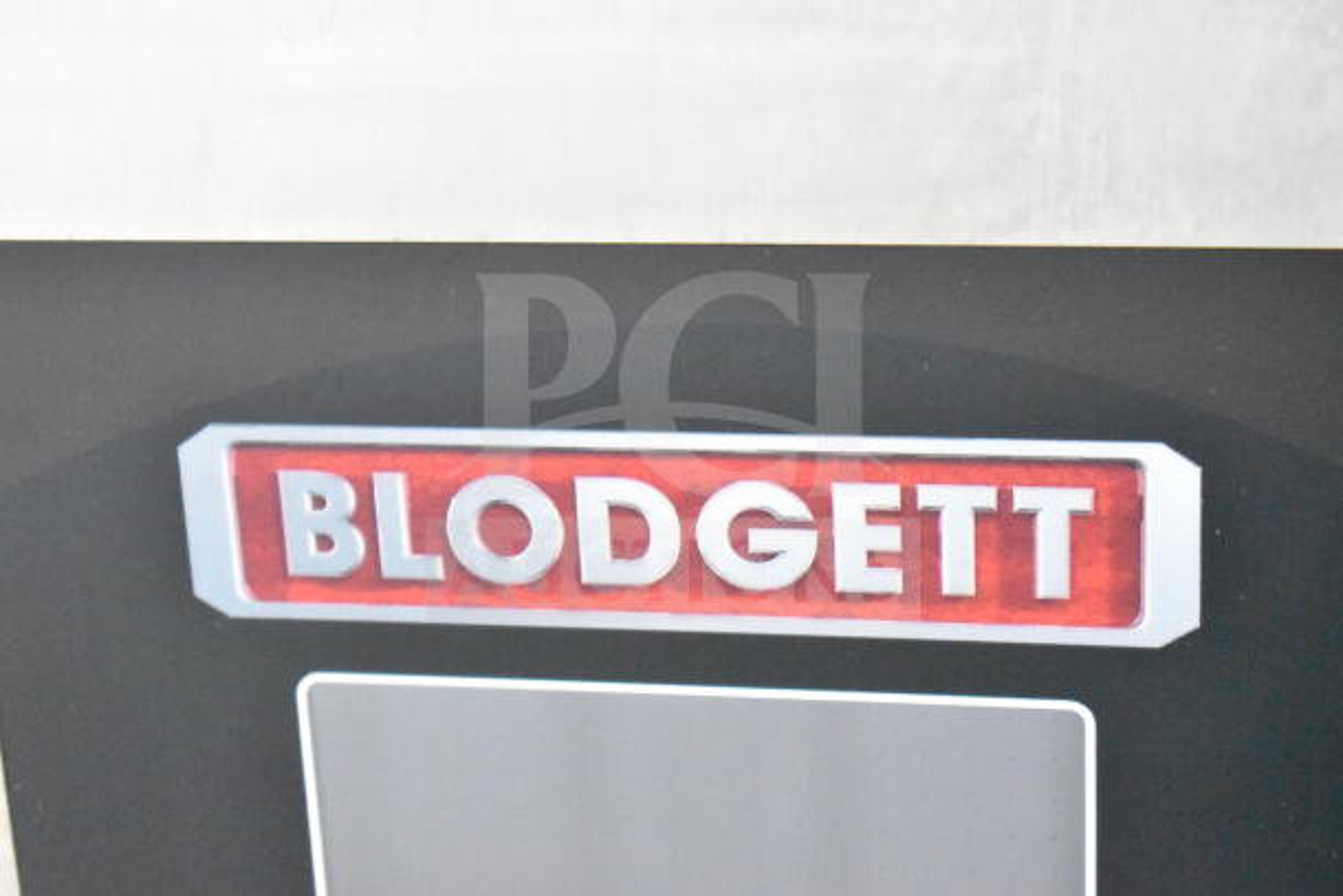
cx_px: 672
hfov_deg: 24.6
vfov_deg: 16.6
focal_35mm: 82
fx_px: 3078
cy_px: 448
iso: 20000
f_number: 5.6
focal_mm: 55
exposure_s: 1/100
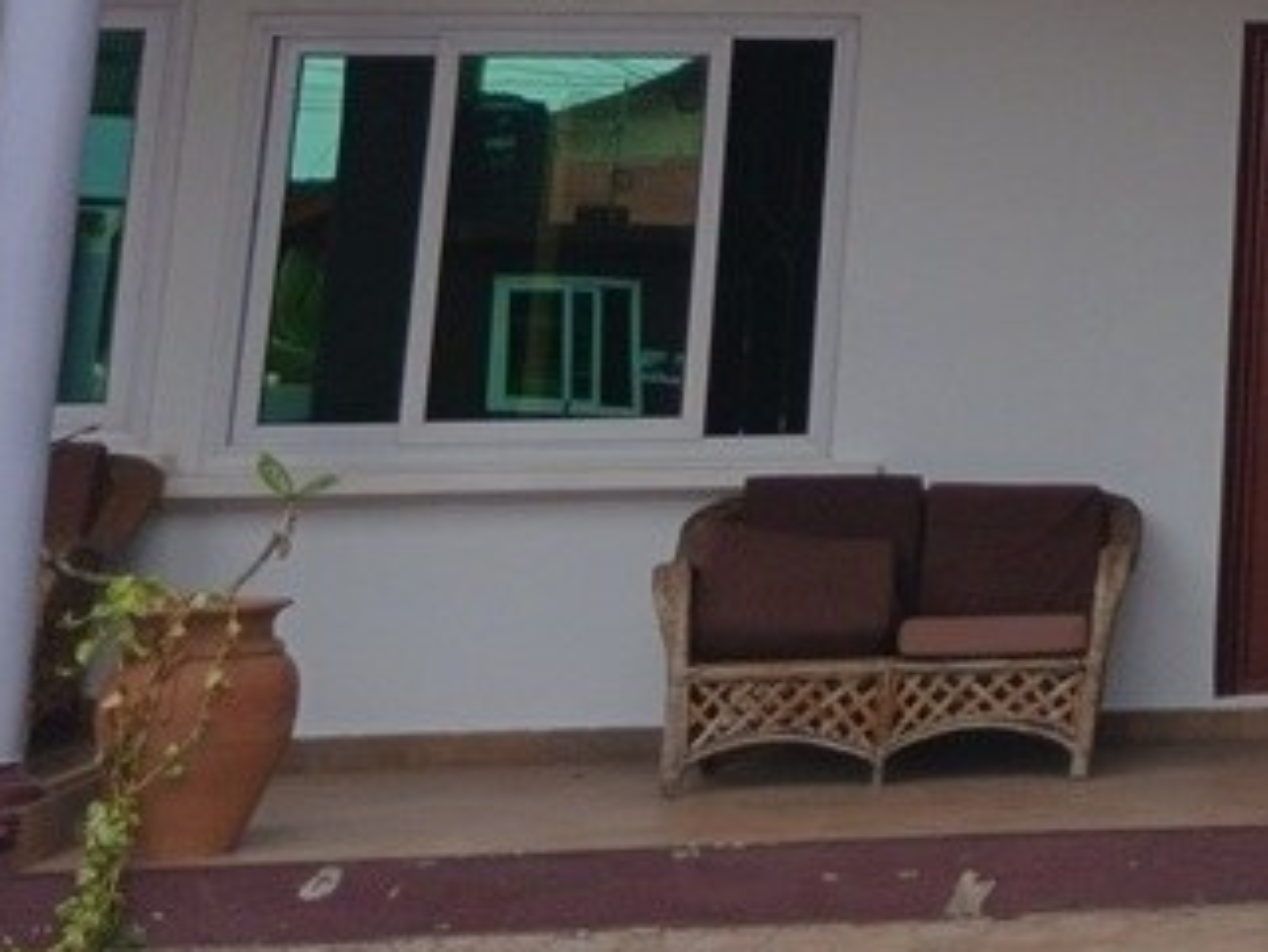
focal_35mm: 101
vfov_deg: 13.6
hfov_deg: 16.8
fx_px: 3701
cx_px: 2137
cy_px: -577
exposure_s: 1/278
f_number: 1.8
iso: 20
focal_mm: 3.98
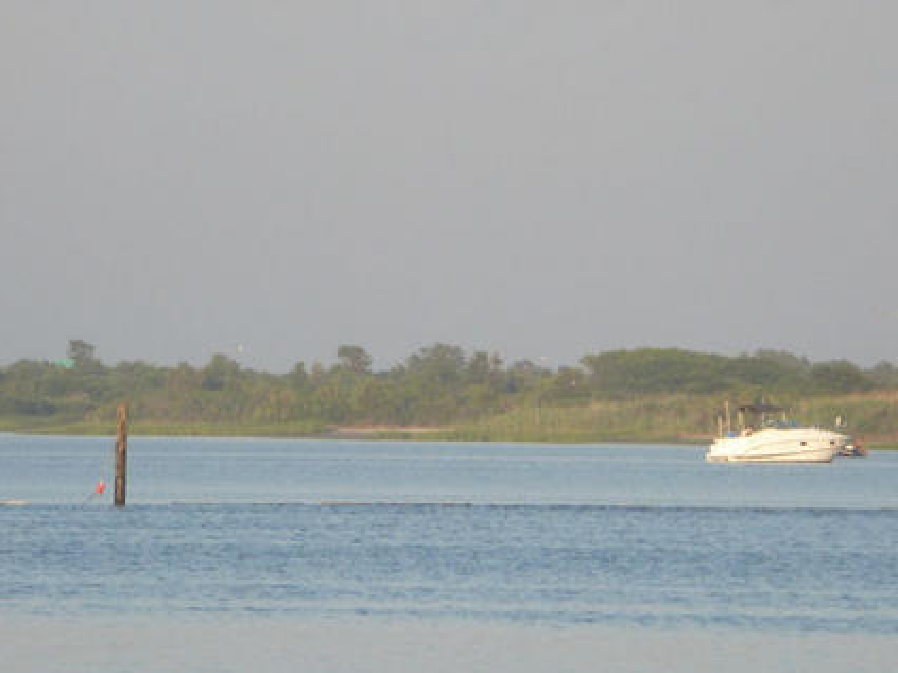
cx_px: 422
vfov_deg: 2.0
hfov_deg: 2.7
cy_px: 238
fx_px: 18854
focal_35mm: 727
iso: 100
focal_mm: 68.8
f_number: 5.9
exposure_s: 1/160
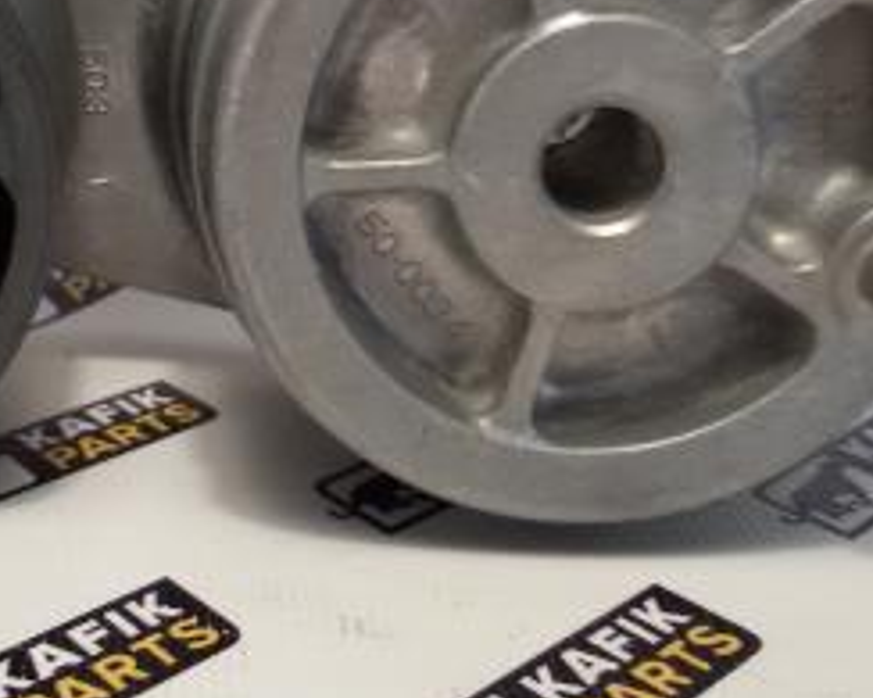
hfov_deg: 27.8
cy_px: 209
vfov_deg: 22.7
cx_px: 186
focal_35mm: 67
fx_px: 1730
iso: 64
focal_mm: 2.93
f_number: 2.4
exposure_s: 1/33
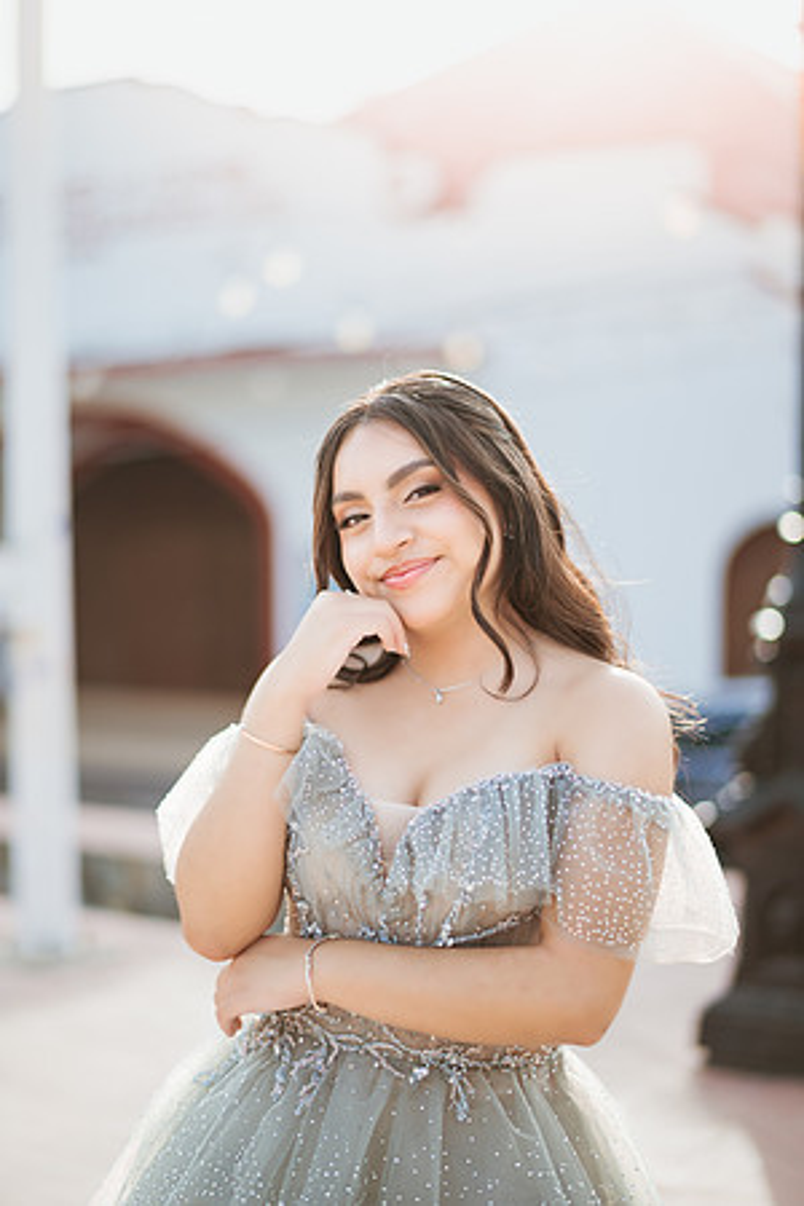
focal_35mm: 58
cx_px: 402
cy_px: 603
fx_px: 1943
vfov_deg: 34.5
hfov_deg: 23.4
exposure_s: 1/2500
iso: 100
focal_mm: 58
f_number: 1.4
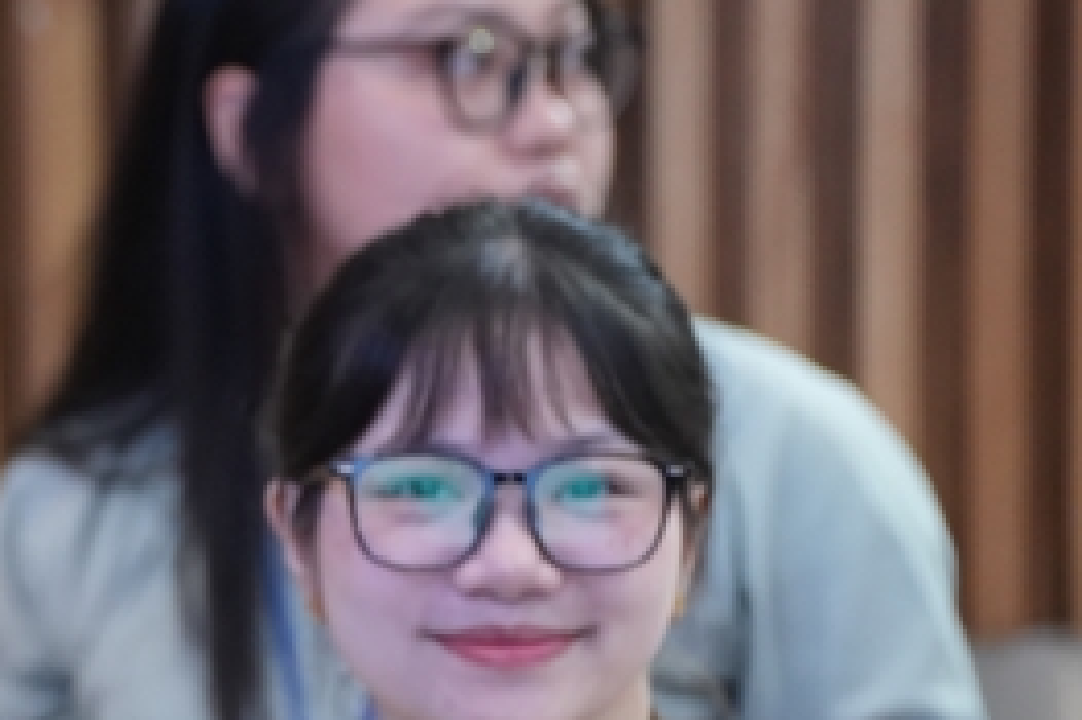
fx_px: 10693
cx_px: -825
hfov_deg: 5.7
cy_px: 885
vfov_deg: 3.8
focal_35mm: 356
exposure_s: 1/125
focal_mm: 96
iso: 2500
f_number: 2.8
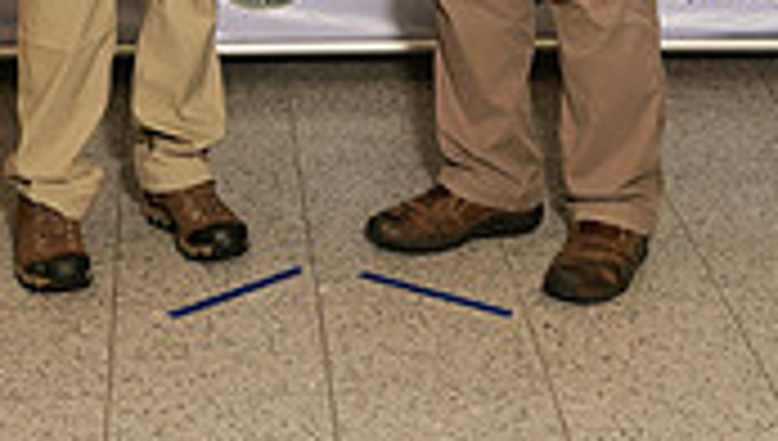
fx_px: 2611
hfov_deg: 16.9
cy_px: -477
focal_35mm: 126
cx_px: 279
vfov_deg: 9.0
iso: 400
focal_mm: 31
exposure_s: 1/100
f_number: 8
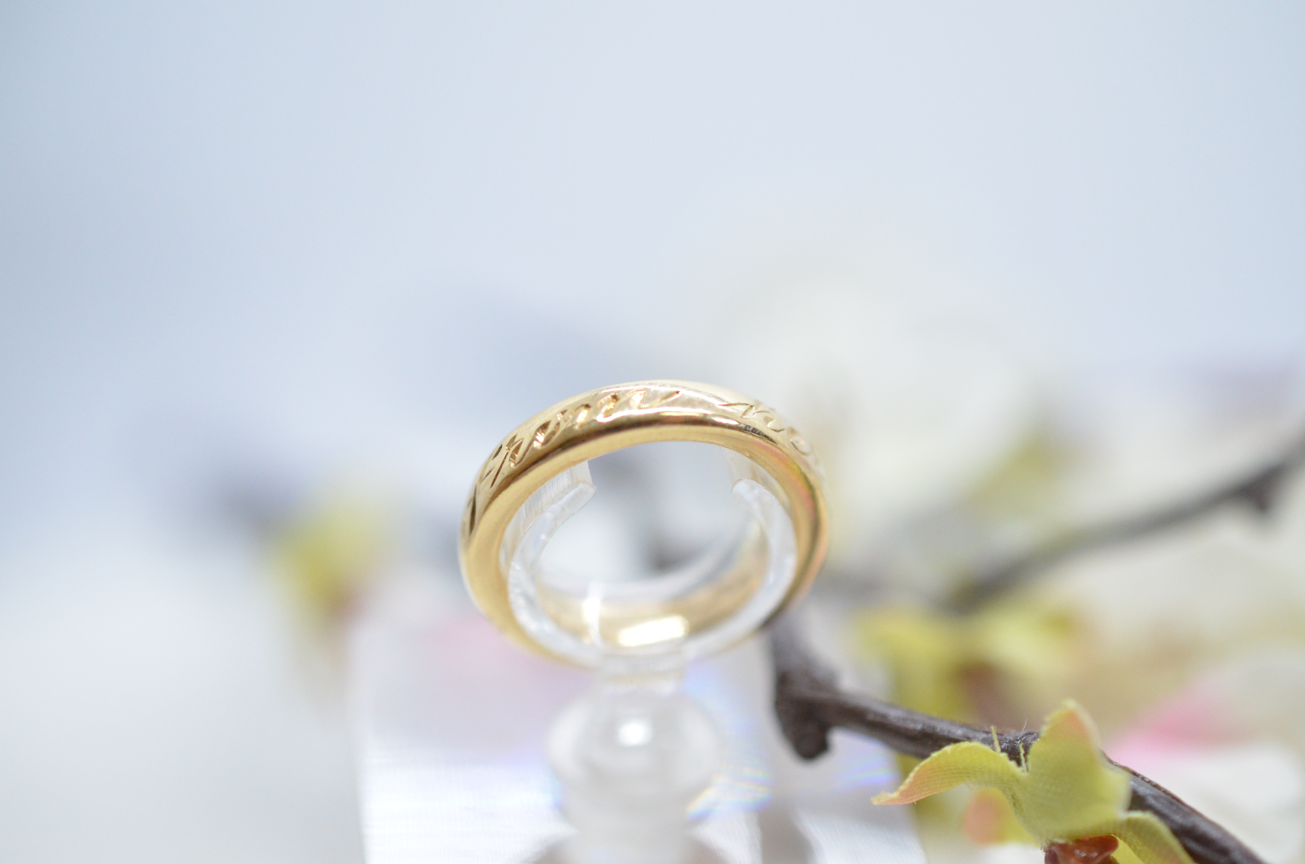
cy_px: 432
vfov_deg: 22.5
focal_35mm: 60
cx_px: 652
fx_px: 2170
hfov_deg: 33.5
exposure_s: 1/1600
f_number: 4
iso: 2500
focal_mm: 40
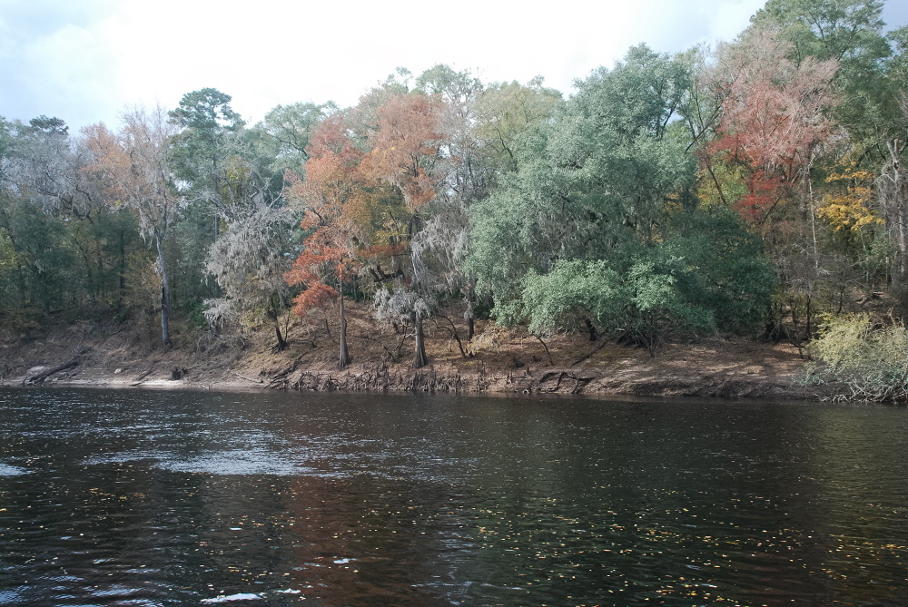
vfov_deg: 37.0
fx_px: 909
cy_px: 304
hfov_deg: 53.1
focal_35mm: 36
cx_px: 454
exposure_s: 1/80
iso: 200
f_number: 8
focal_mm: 24
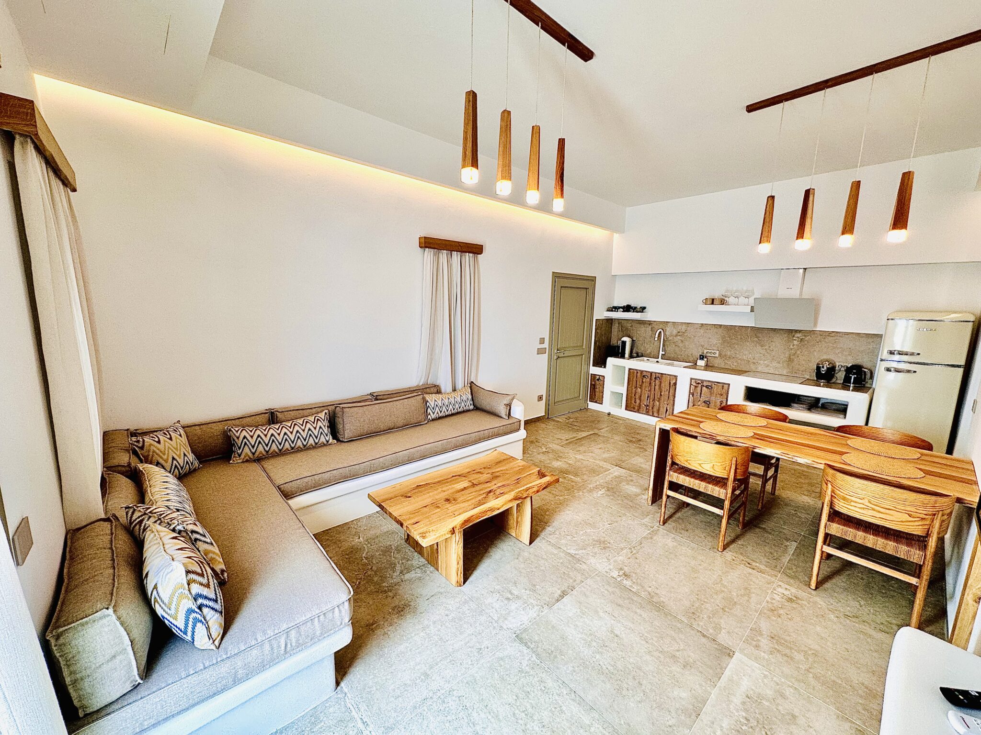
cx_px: 490
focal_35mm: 14
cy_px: 368
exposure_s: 1/100
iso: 80
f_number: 2.2
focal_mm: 2.22
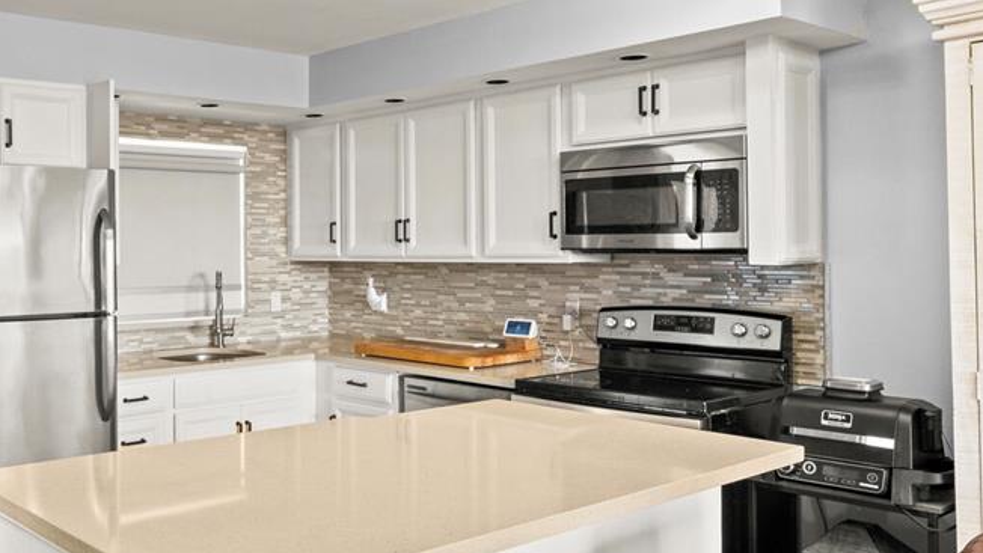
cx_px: 264
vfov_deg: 32.8
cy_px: 247
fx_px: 939
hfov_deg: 53.2
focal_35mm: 36
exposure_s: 1/10
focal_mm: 14
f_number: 8
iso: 500
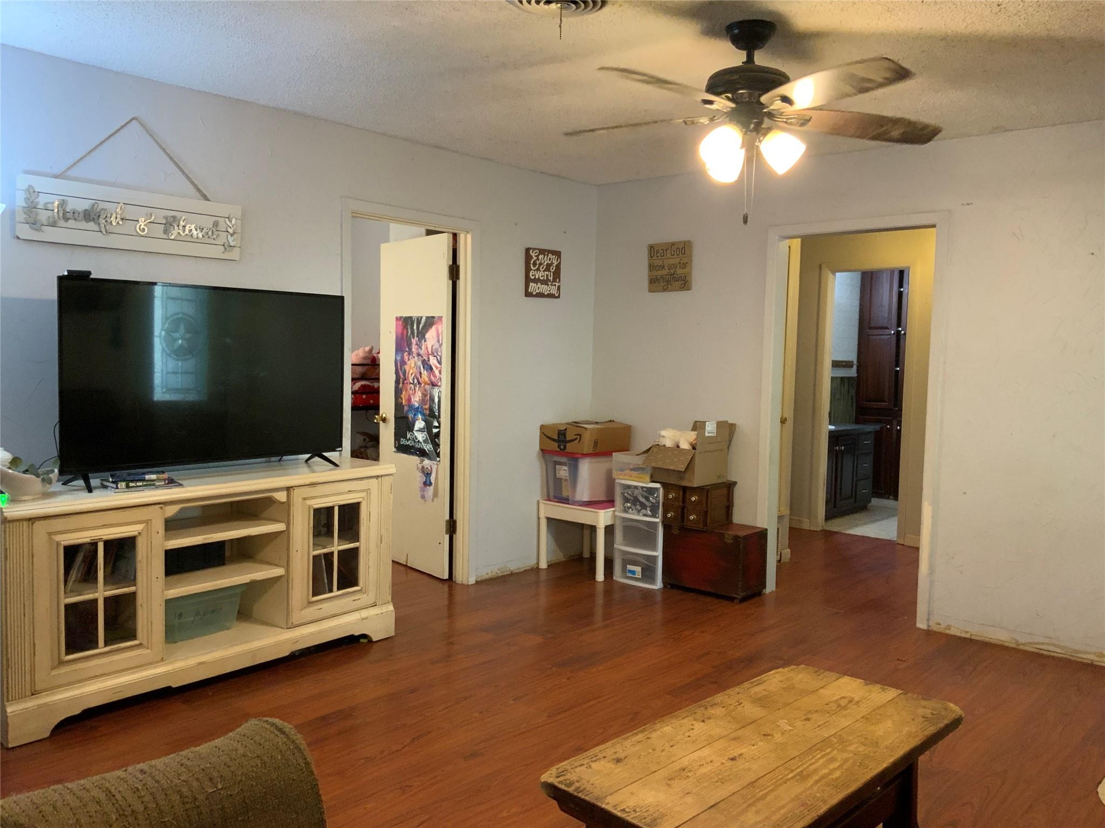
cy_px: 414
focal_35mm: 29
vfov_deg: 48.2
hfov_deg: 61.7
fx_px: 926
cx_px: 552
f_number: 1.8
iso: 250
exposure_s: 1/60
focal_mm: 3
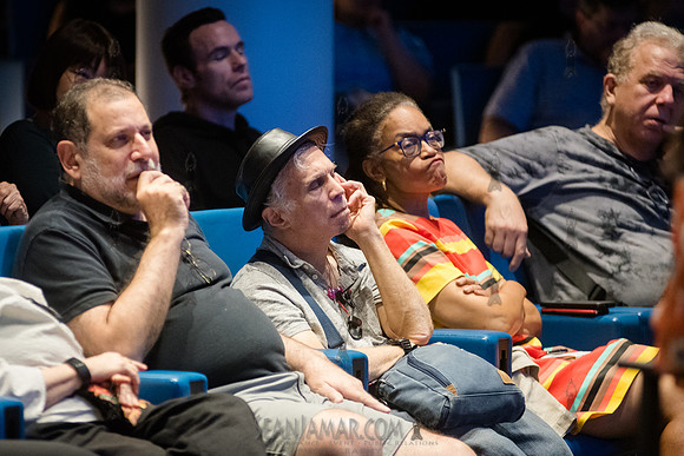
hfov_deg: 8.3
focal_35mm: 247
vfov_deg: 5.6
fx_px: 4701
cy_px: 198
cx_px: 291
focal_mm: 200
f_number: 3.5
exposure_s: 1/250
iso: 6400
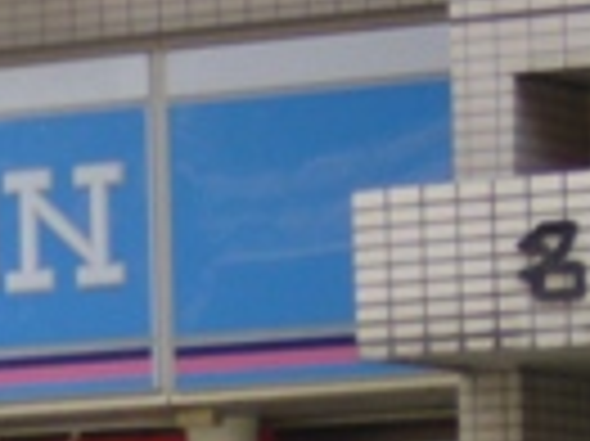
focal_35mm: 385
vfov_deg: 3.8
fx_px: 6556
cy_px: 814
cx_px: -225
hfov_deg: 5.1
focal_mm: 13
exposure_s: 1/160
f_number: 4.3
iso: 80
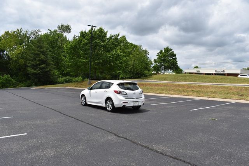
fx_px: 187
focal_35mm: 27
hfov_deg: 67.4
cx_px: 124
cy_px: 83
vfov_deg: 48.0
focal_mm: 18
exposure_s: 1/320
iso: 100
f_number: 9
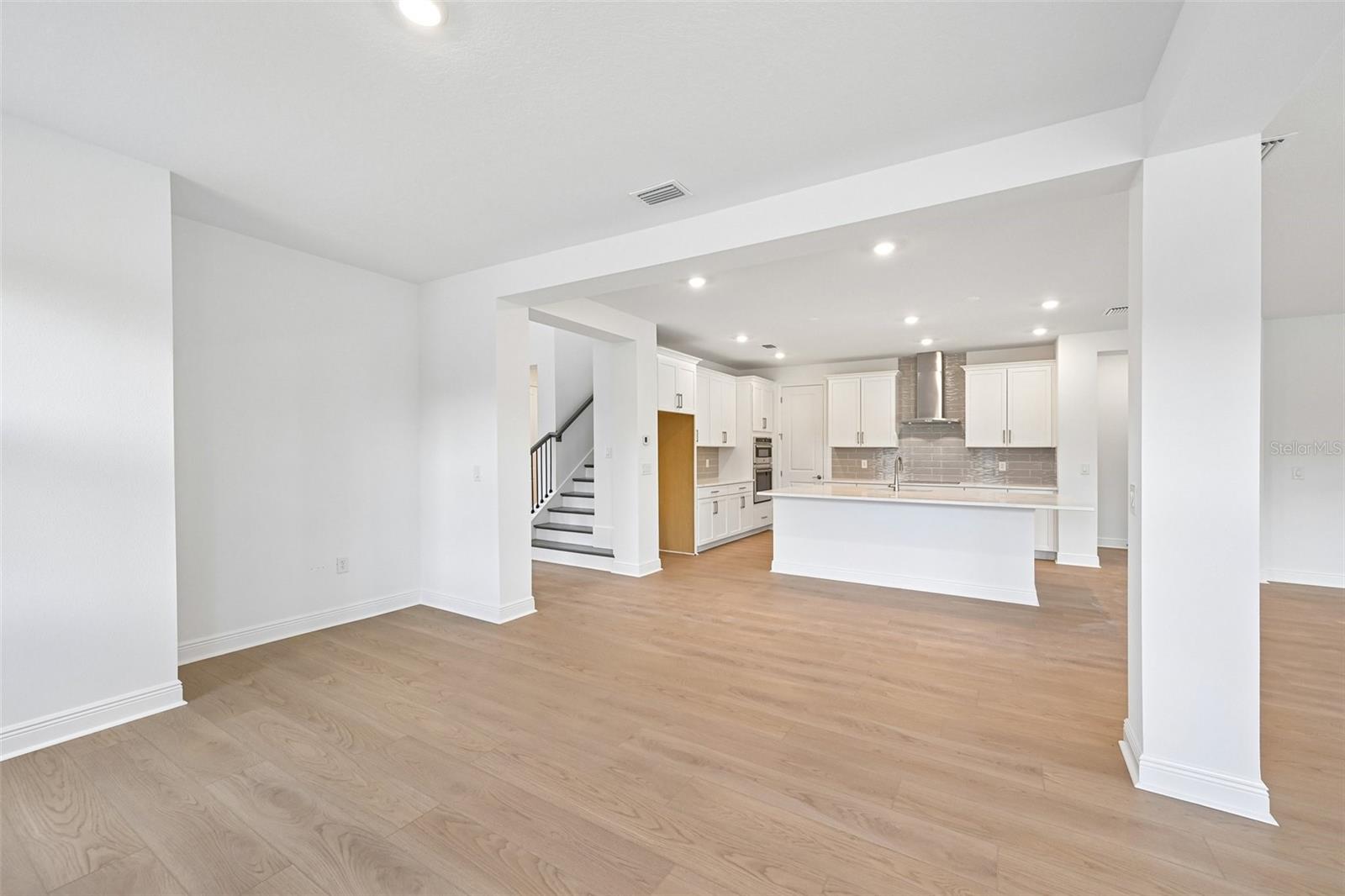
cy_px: 448
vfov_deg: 81.2
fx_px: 523
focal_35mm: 14
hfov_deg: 104.3
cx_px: 672
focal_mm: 14
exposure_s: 1/30
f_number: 8
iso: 400
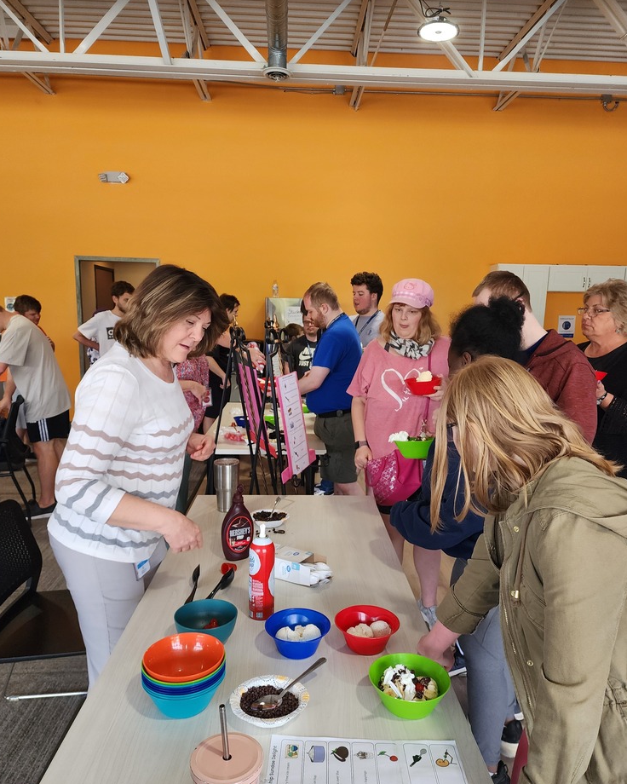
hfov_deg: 56.8
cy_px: 426
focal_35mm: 25
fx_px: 580
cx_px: 316
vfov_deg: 68.0
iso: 160
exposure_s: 1/180
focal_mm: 6.4
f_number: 1.8
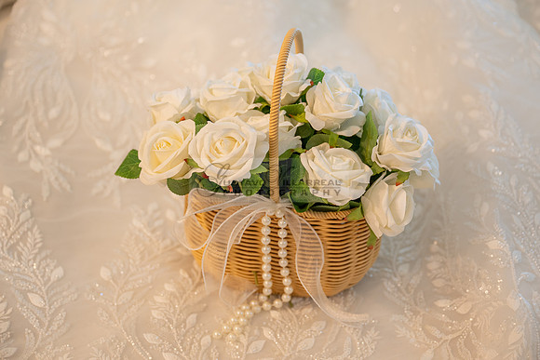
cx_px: 270
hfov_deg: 36.9
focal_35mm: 54
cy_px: 180
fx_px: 810
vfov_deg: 25.1
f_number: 3.2
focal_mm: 54
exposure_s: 1/80
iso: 800
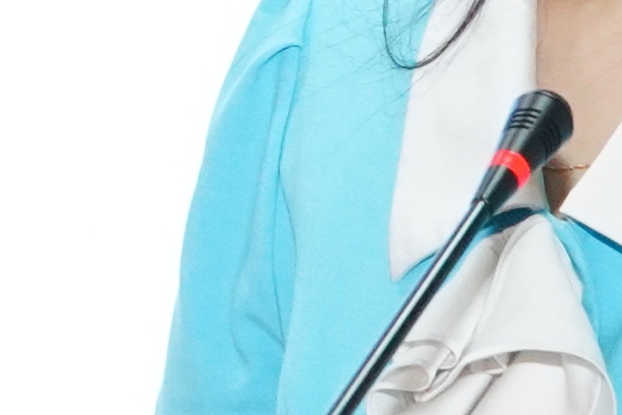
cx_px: 39
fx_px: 4752
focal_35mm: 275
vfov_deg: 5.0
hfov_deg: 7.5
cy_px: -156
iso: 5000
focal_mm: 34
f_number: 7.1
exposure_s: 1/100
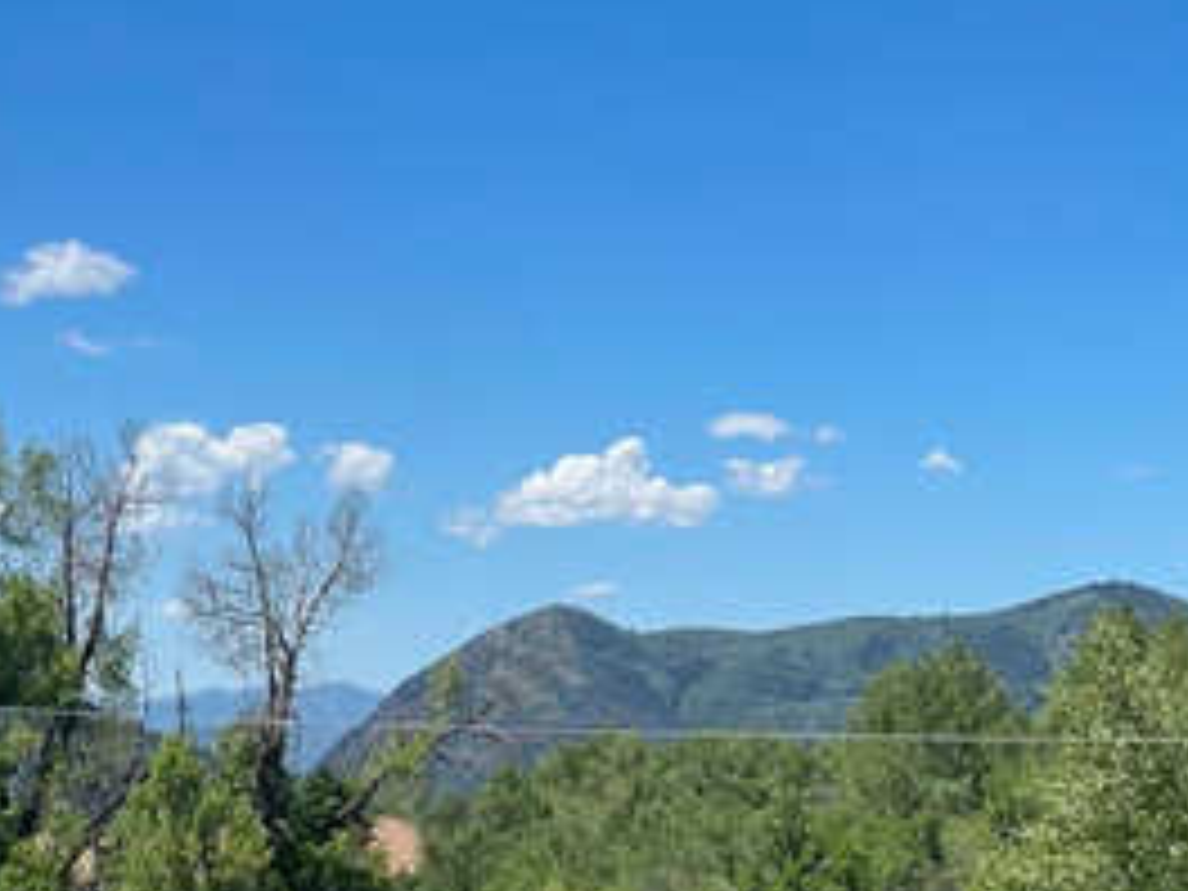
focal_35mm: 126
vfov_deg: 11.7
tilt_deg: +1.1
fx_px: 4324
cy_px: 706
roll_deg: -0.7
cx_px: 270
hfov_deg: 15.6
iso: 32
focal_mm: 6
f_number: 2
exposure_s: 1/2398
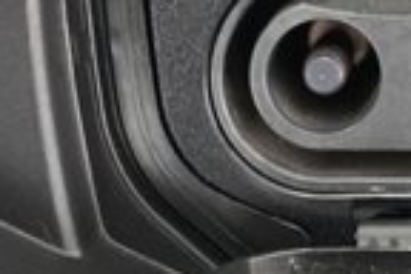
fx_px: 1221
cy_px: -177
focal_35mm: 107
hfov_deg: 18.7
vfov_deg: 12.0
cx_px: 385
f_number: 2.8
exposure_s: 1/60
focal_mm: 24
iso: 8000
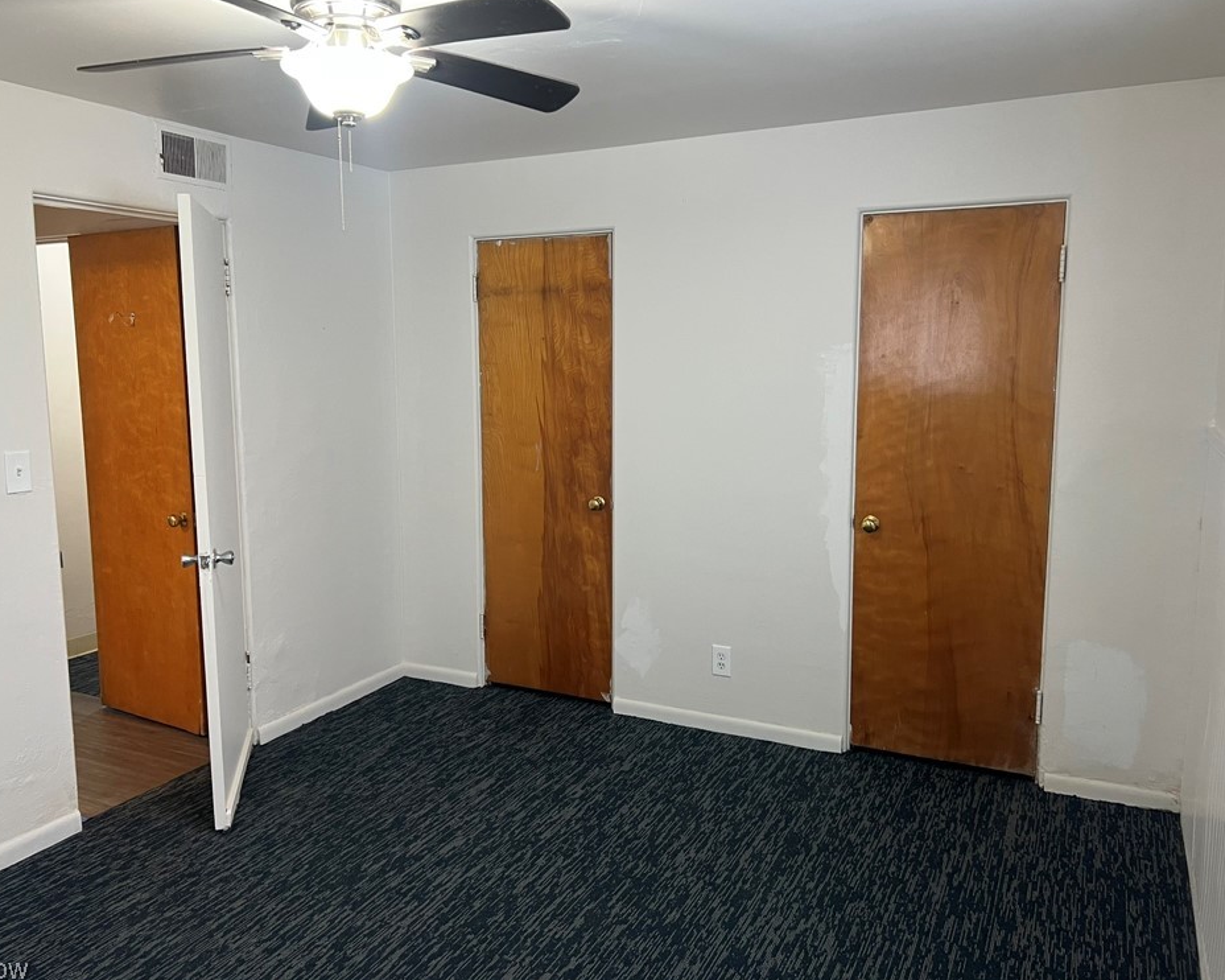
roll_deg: +0.9
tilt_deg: -7.5
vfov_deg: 51.5
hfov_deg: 62.2
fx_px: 1015
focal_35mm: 28
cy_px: 491
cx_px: 574
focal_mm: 5.7
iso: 200
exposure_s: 1/60
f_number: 1.5
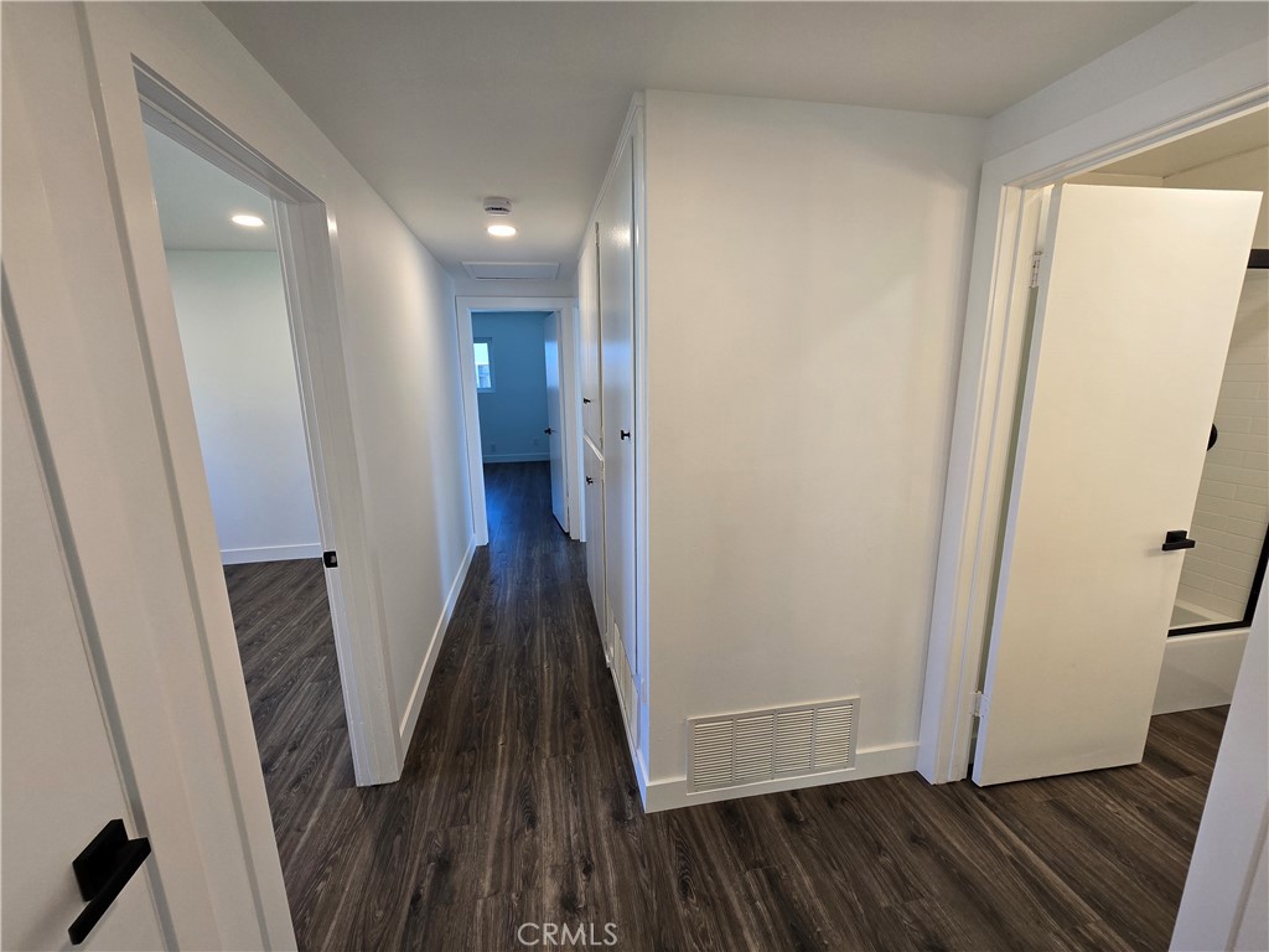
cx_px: 634
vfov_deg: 89.9
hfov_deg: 106.2
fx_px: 477
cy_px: 476
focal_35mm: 13
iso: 64
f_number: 2.2
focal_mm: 2.2
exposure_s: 1/60
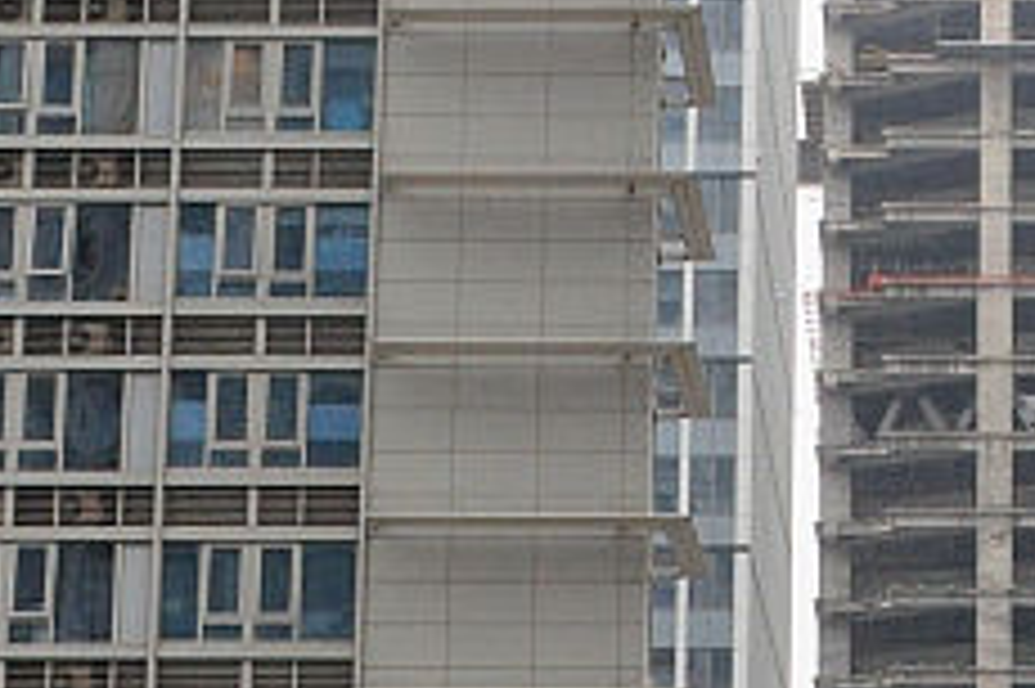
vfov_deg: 9.7
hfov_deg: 14.3
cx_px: 1098
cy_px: 43
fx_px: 4051
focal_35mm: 141
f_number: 10
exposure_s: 1/200
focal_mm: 18
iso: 800
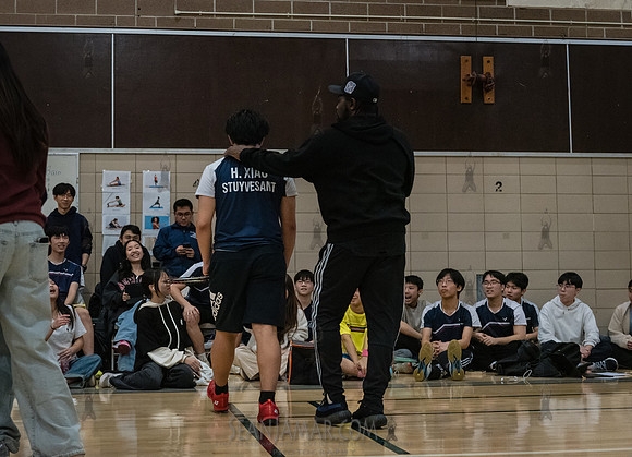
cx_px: 265
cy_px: 212
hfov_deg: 34.3
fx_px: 1021
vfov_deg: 25.2
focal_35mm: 57
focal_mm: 50
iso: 8000
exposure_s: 1/400
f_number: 3.5
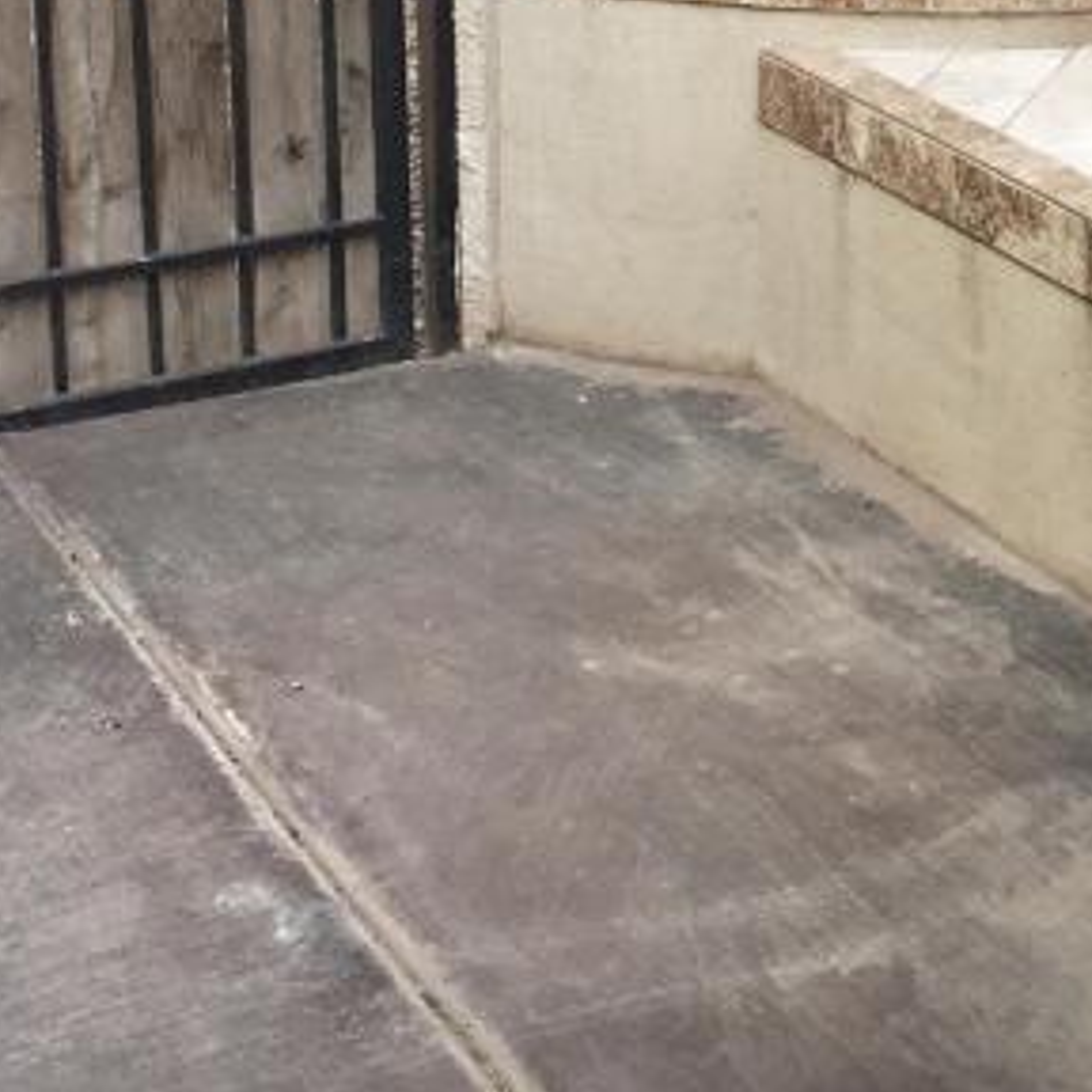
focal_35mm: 91
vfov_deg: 18.5
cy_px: -53
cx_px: 1365
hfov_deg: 18.0
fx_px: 3248
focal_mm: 4.15
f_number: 2.2
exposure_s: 1/255
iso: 32
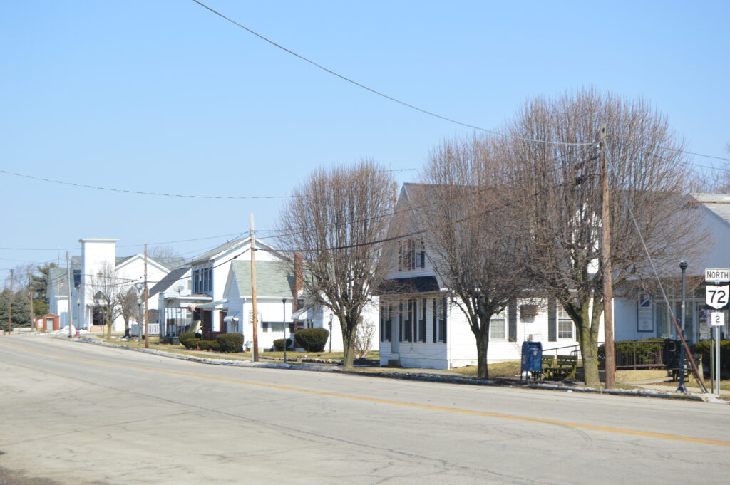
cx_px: 365
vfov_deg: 16.5
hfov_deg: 24.6
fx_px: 1672
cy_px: 242
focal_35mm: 82
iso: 100
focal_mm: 55
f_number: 8
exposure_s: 1/250
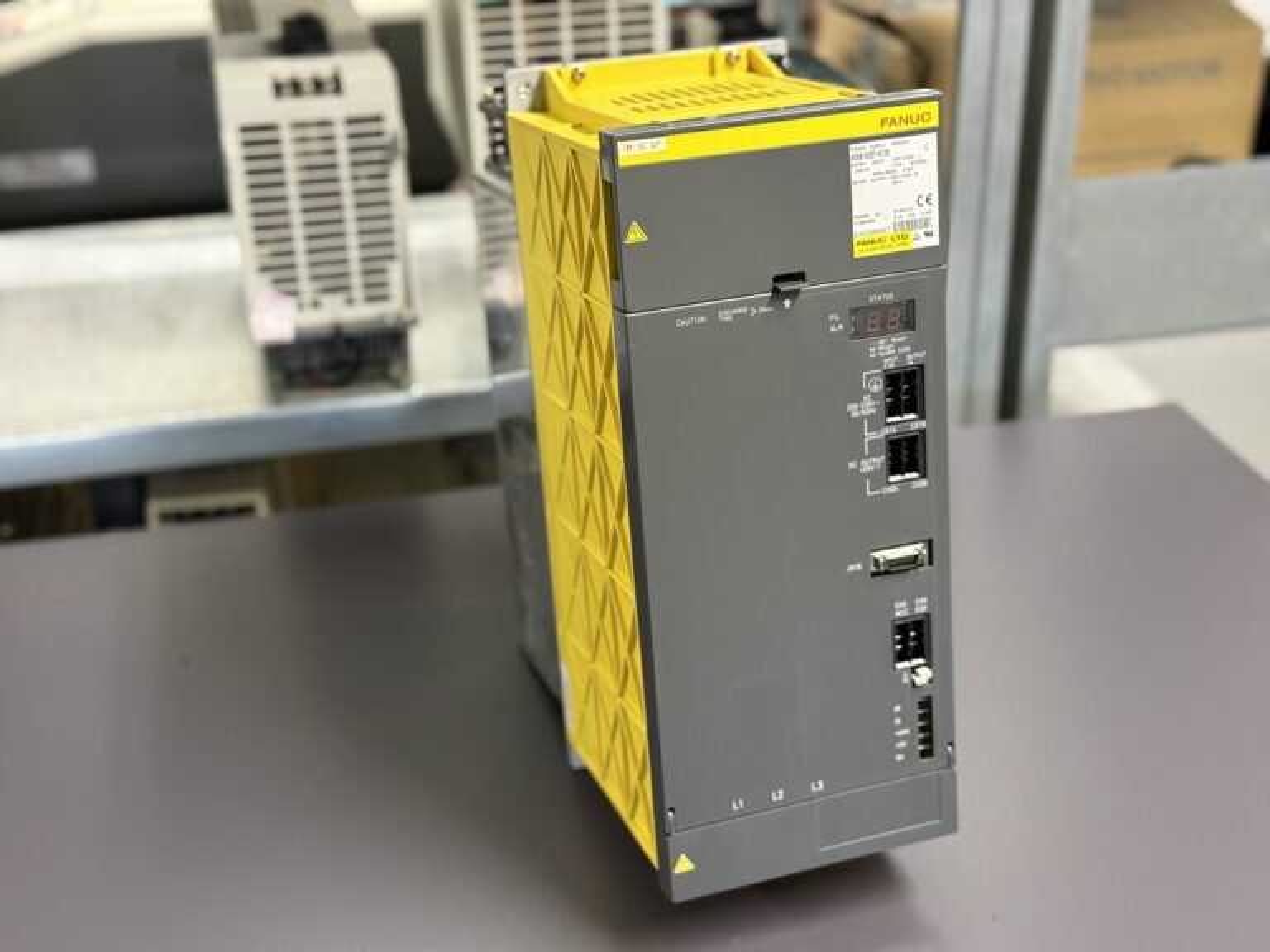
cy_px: 476
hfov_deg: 39.7
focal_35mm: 48
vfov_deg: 30.3
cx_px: 635
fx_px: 1761
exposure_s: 1/33
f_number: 1.78
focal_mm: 6.76
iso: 250
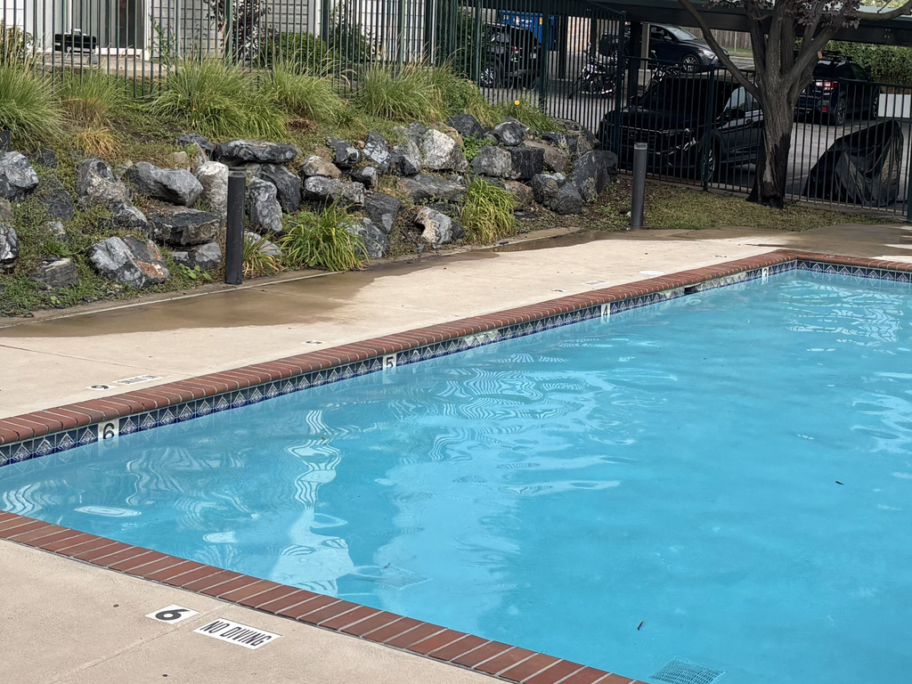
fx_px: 1633
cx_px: 524
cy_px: 240
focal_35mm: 62
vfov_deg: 23.6
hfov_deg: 31.1
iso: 50
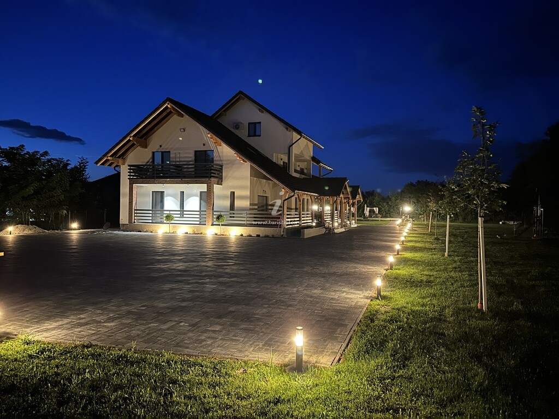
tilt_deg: -0.3
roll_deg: -0.4
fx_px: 388
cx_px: 280
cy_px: 210
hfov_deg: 71.6
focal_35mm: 24
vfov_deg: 56.8
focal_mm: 6.86
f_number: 1.78
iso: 1600
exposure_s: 1/9
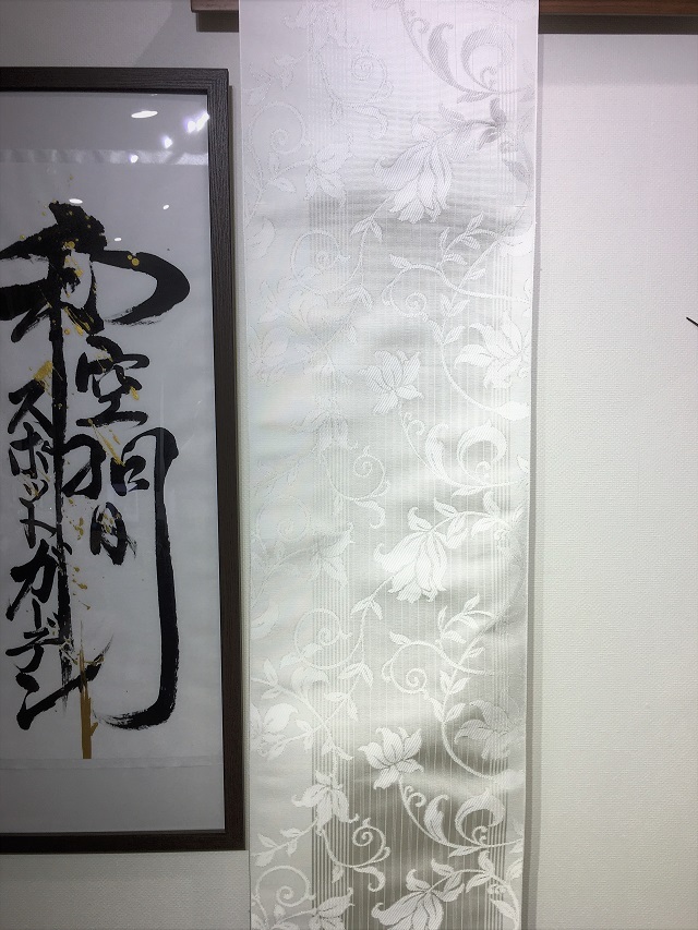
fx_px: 779
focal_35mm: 29
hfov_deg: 48.2
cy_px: 465
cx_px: 349
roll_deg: -1.1
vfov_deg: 61.7
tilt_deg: -5.3
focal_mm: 4.15
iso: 25
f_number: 2.2
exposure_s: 1/60
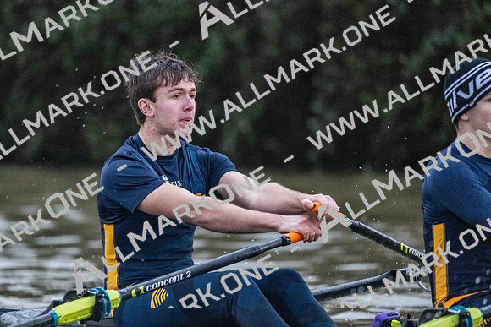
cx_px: 246
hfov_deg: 5.2
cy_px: 164
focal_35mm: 400
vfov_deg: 3.4
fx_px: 5457
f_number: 4.5
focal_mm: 400
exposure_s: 1/1600
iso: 20000
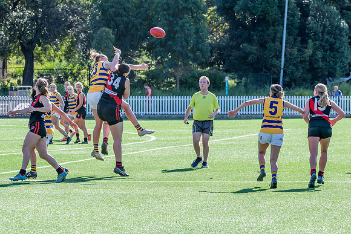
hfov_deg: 8.4
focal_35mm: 246
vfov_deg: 5.6
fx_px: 2397
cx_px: 134
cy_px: 89
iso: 800
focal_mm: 195
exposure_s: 1/1600
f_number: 8
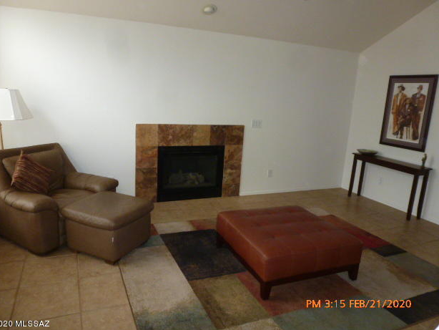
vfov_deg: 54.9
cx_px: 211
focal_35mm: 25
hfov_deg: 69.3
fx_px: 317
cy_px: 166
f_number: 3.3
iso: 250
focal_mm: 4.3
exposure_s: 1/60
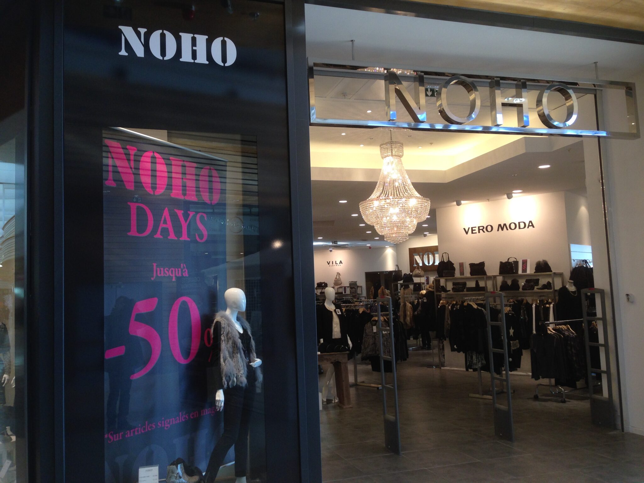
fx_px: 614
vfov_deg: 42.9
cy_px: 242
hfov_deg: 55.4
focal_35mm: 33
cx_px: 322
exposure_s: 1/120
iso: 80
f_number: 2.4
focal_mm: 4.12
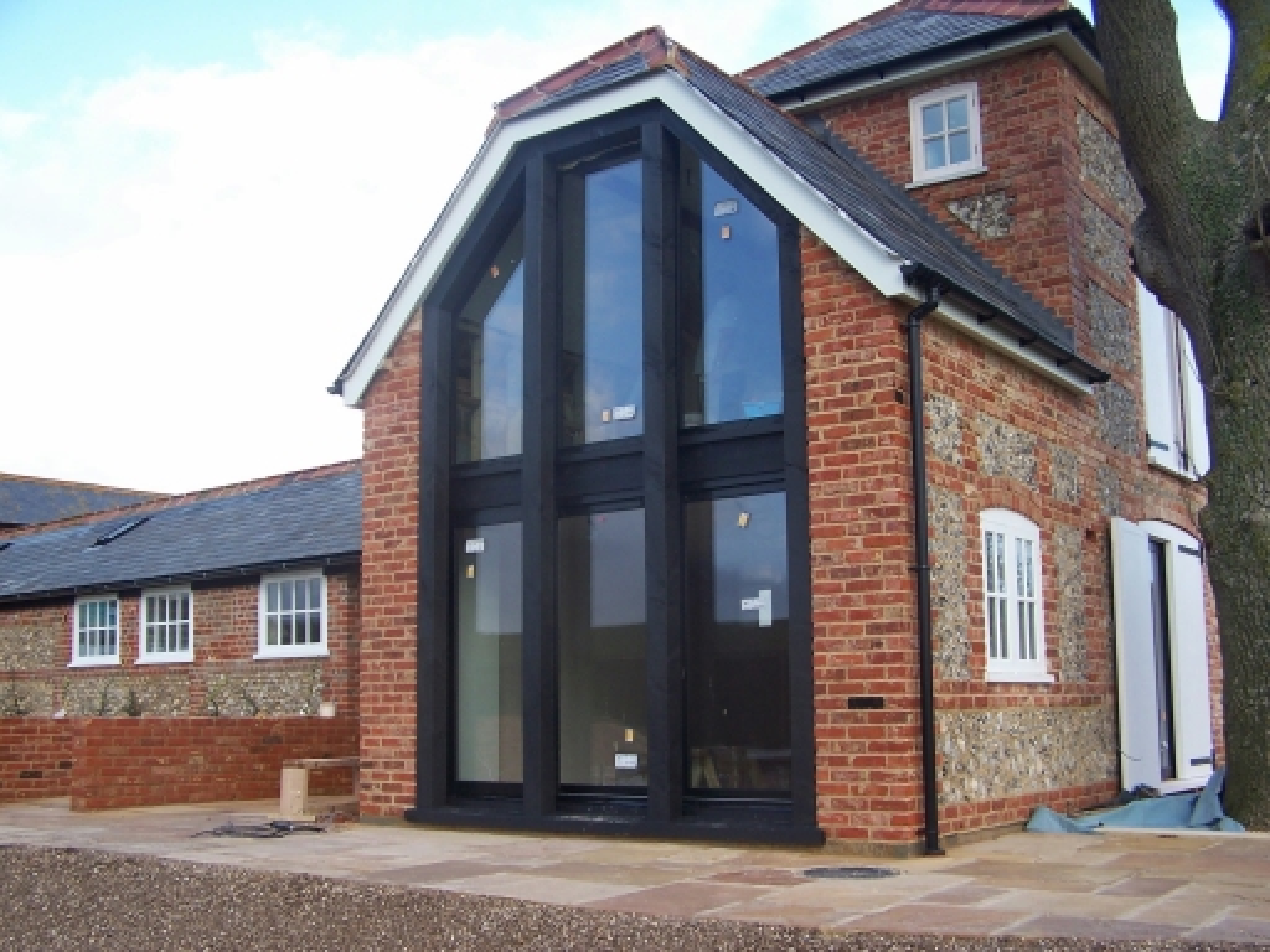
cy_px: 476
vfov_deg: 37.7
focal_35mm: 38
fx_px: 1394
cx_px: 635
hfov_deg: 49.0
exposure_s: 1/180
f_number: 2.8
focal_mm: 6.3
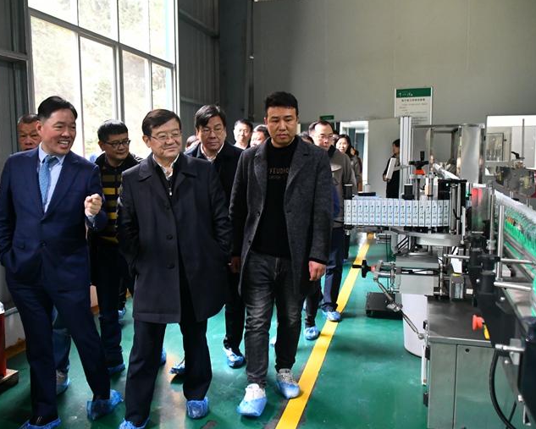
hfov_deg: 55.1
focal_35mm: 32
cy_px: 221
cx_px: 207
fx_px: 508
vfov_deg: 45.8
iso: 3600
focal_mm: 18
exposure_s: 1/80
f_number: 3.5
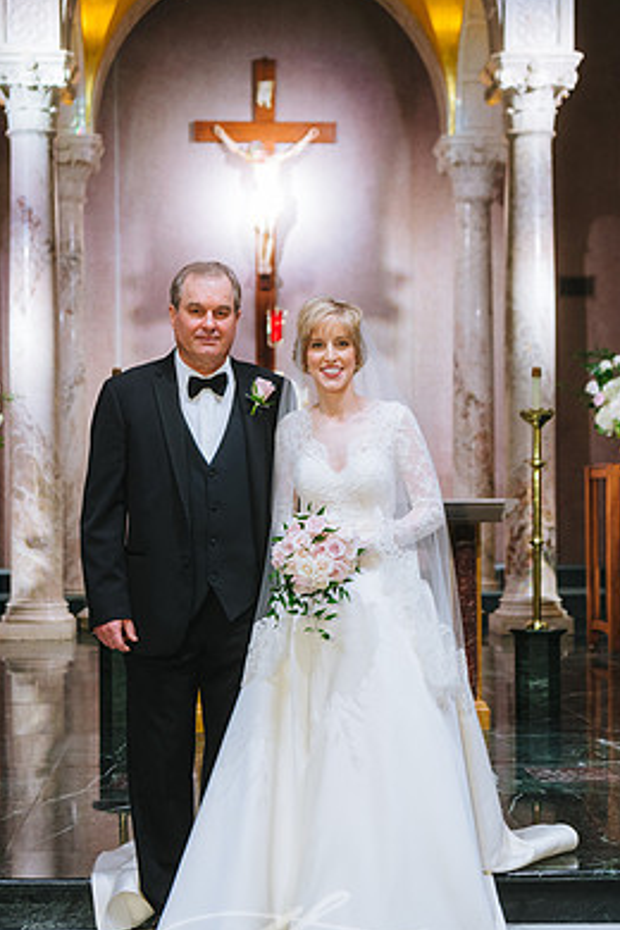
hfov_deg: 22.6
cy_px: 522
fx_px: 1550
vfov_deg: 33.4
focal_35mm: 60
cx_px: 279
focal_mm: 52
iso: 1250
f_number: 4
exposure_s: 1/125
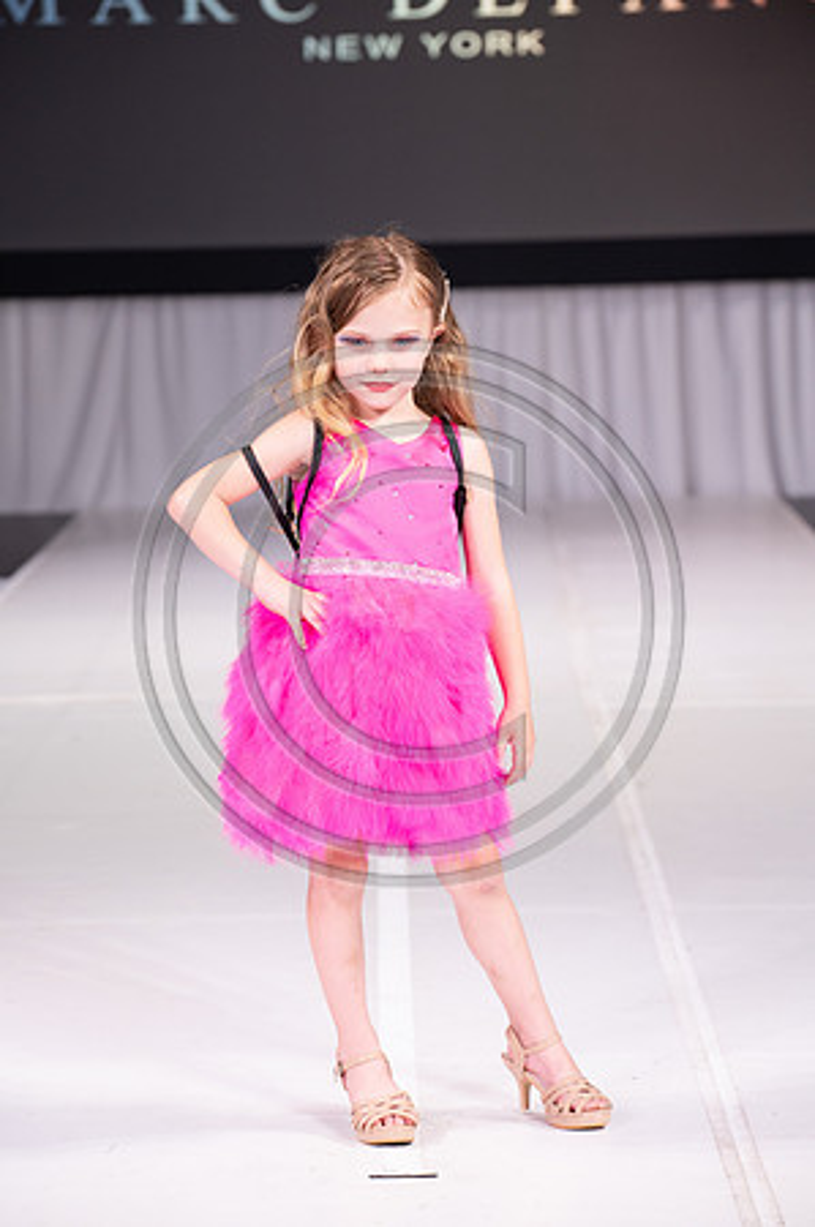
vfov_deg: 15.8
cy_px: 614
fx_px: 4424
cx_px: 408
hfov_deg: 10.5
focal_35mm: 130
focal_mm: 130
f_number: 5.6
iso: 2000
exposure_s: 1/400
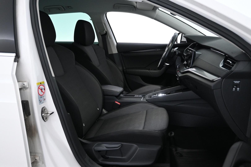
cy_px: 84
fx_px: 209
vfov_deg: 43.6
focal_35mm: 30
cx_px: 126
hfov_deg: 61.9
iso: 1400
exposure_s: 1/30
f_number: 3.8
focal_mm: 20
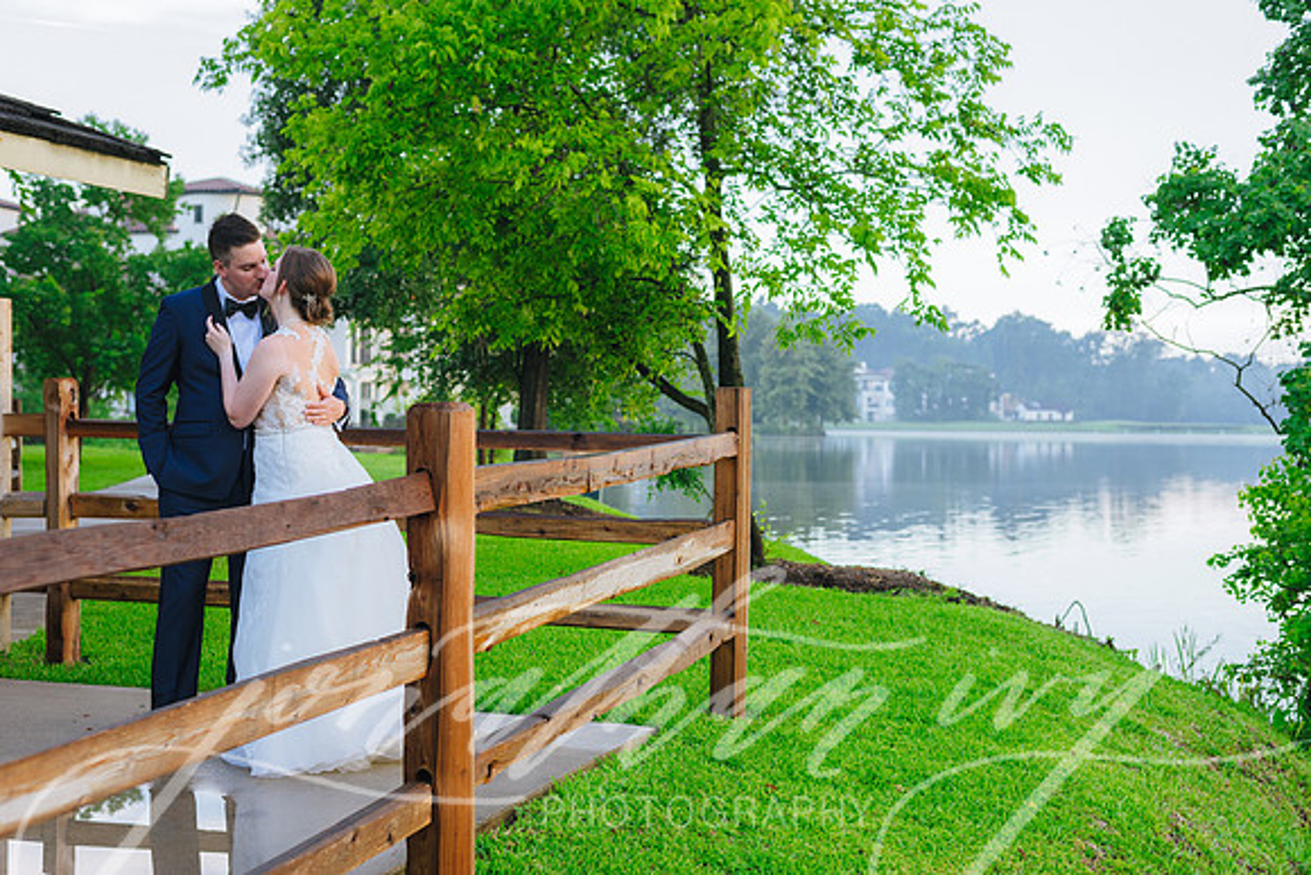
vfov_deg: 27.0
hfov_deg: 39.6
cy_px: 438
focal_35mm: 50
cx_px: 656
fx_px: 1821
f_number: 4
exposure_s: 1/250
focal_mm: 50
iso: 640
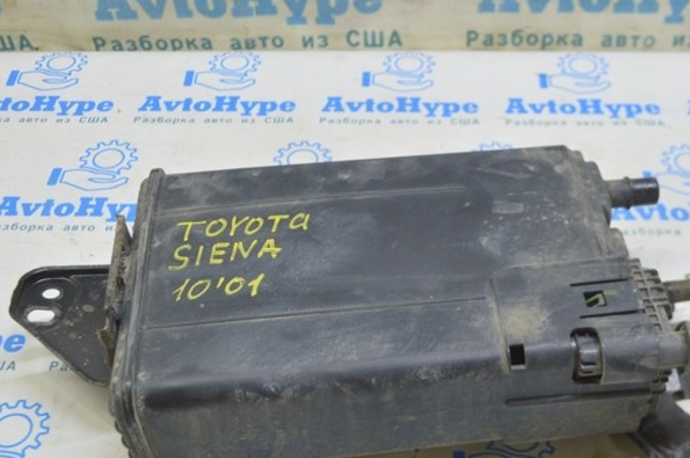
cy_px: 278
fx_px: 938
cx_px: 403
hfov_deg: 40.3
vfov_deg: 27.4
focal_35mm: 49
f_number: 5.6
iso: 400
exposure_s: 1/20
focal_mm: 26
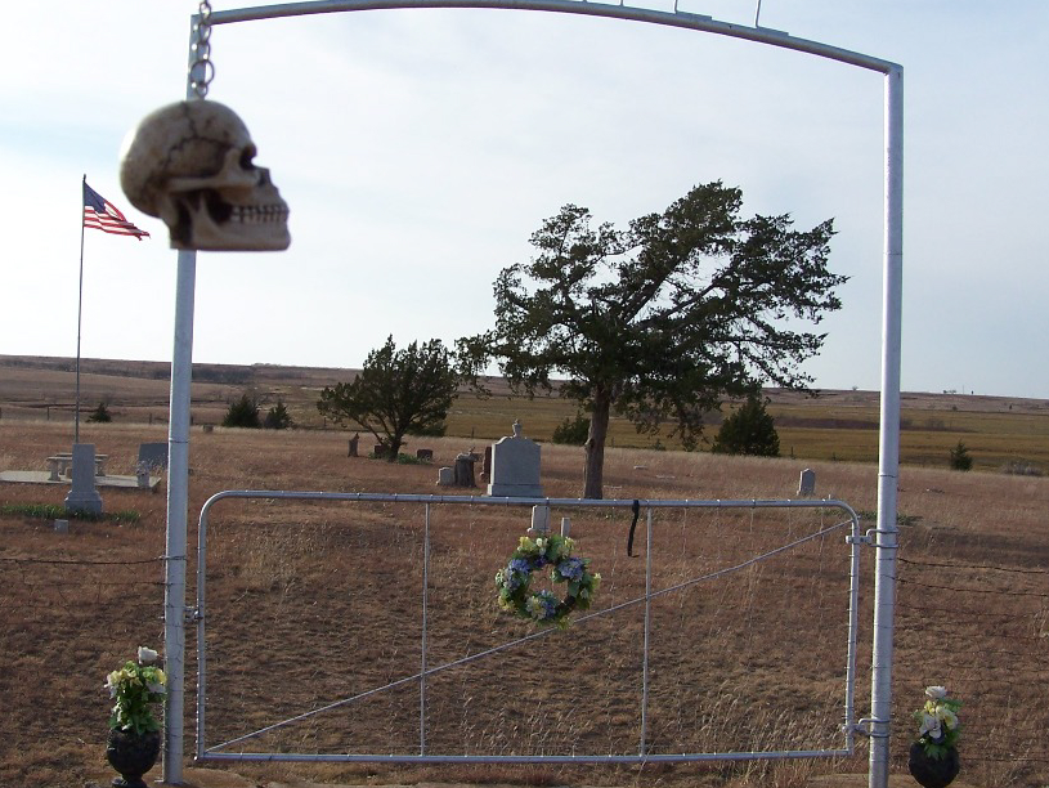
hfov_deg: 39.6
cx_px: 496
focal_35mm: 48
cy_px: 324
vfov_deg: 30.2
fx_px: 1455
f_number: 4
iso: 80
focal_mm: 6.3
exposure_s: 1/500
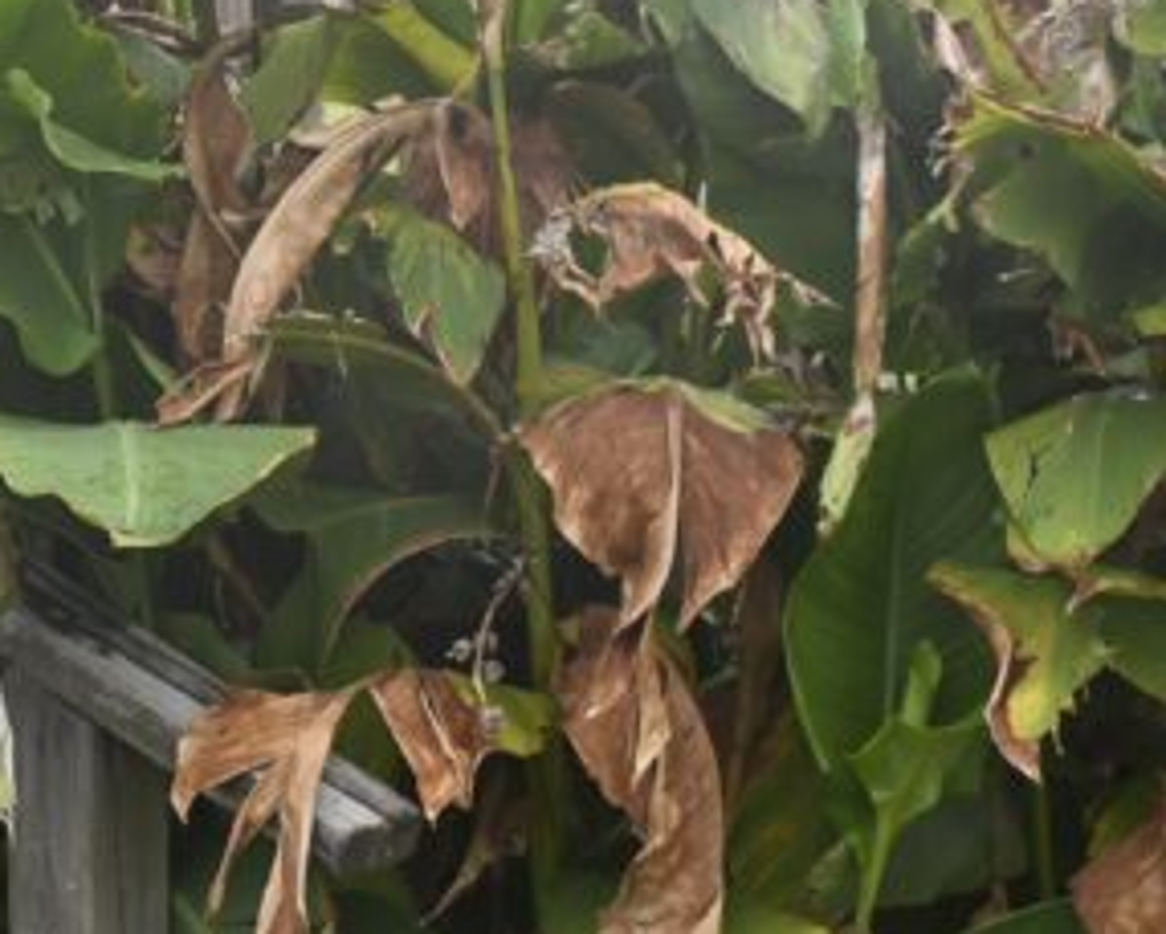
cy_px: 57
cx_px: -404
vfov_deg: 8.9
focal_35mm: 172
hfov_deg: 10.9
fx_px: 5938
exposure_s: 1/320
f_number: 3.2
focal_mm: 35
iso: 800
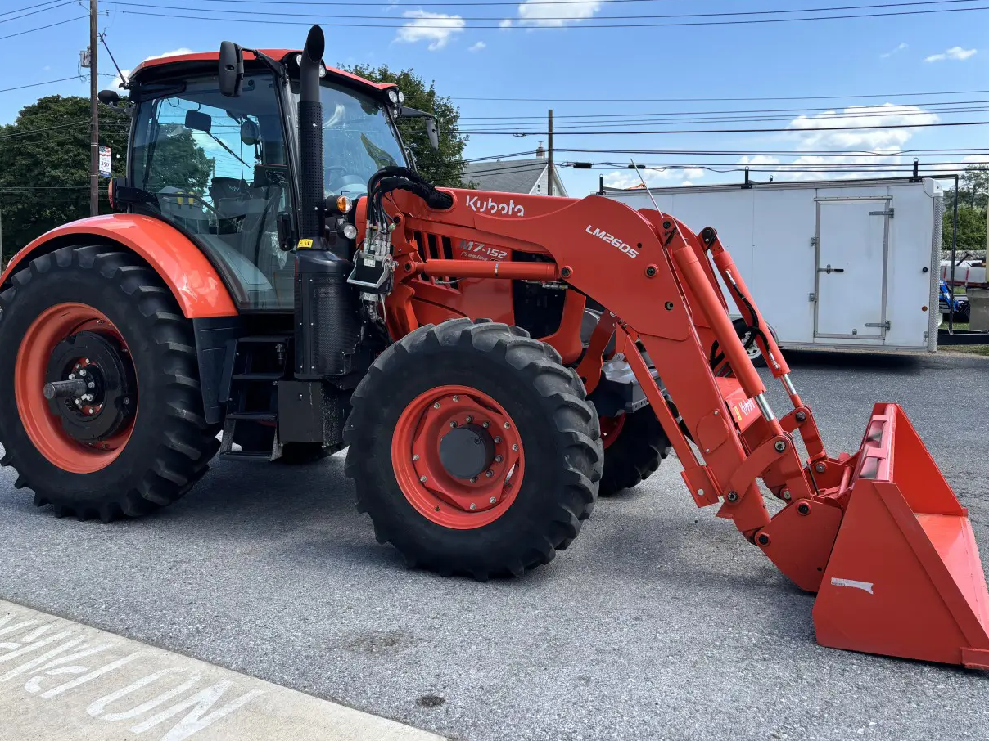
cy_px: 326
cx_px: 490
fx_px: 886
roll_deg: +0.6
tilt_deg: -5.1
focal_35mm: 31
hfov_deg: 58.4
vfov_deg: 45.4
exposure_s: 1/1812
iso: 50
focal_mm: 5.96
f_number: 1.6
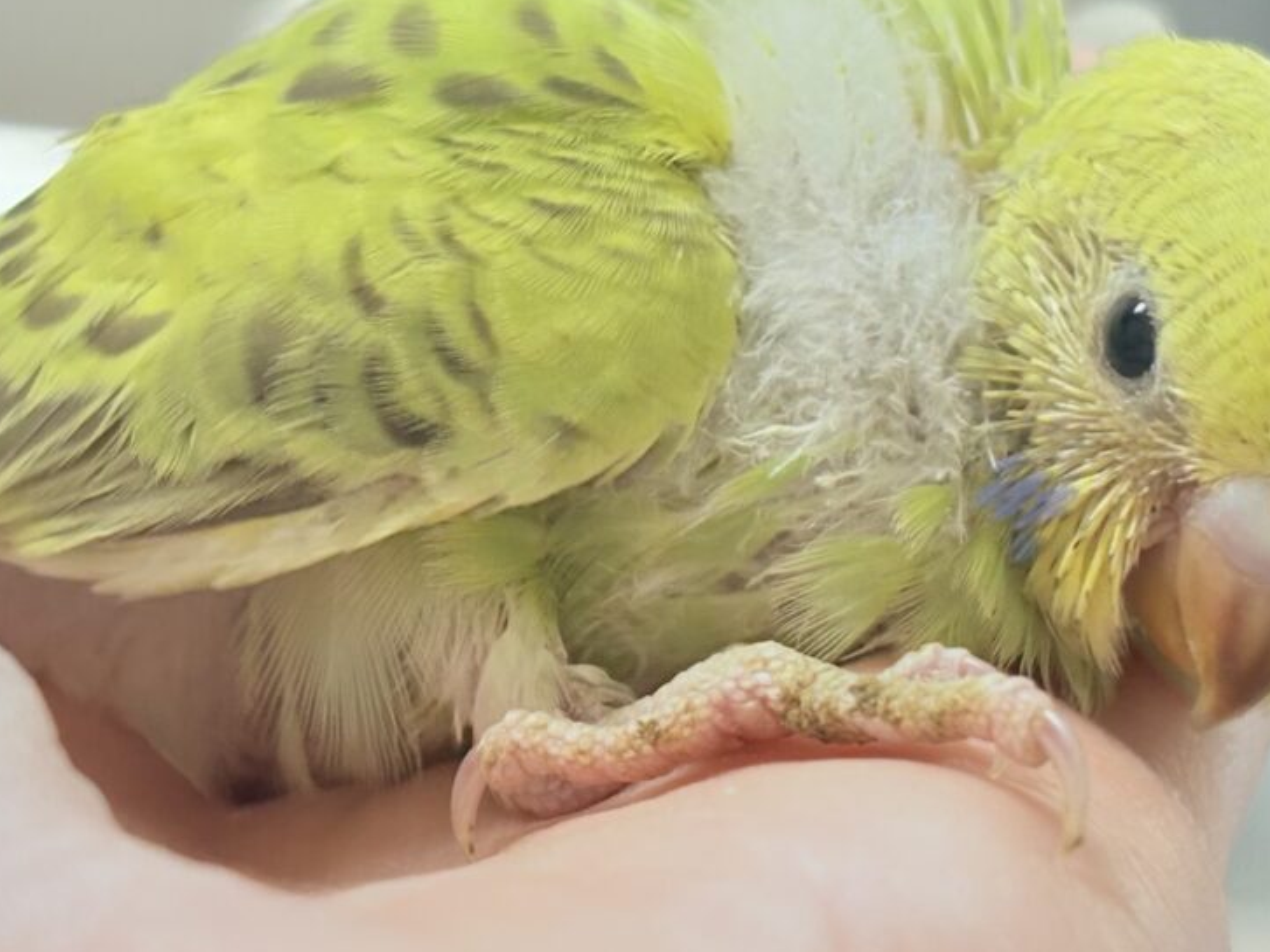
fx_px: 3154
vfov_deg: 17.1
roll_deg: +1.5
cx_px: 729
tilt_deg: +4.8
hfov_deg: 22.7
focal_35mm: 86
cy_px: 406
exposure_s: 1/113
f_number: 1.6
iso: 50
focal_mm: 5.96
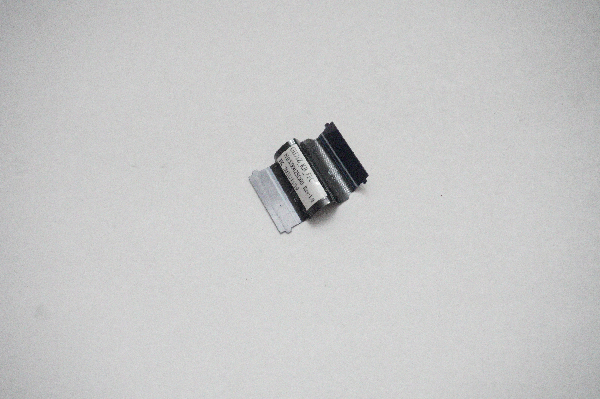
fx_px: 949
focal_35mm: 57
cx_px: 300
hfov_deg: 35.1
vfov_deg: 23.7
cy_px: 200
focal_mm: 38
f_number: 5.6
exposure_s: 1/200
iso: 12800
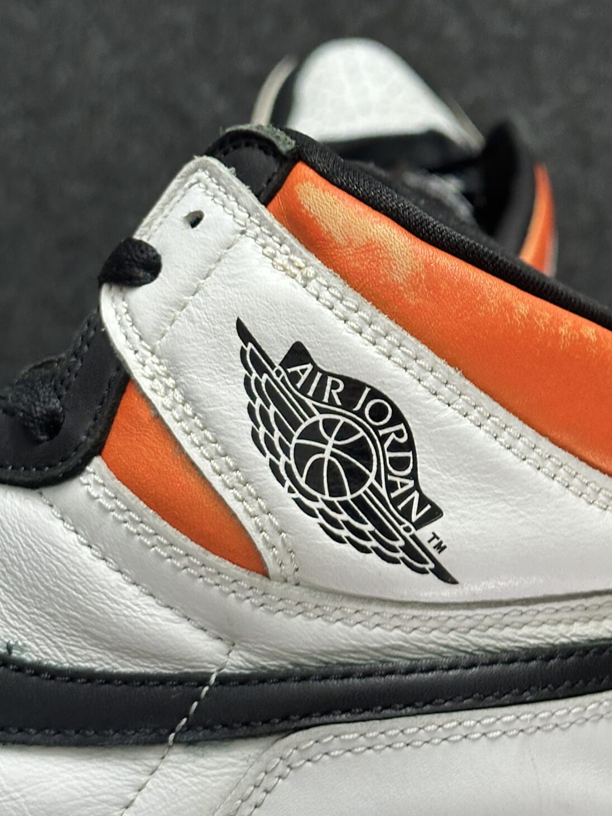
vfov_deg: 23.3
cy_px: 337
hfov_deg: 17.5
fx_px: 1980
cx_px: 375
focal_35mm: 84
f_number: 1.78
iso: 200
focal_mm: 6.86
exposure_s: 1/33
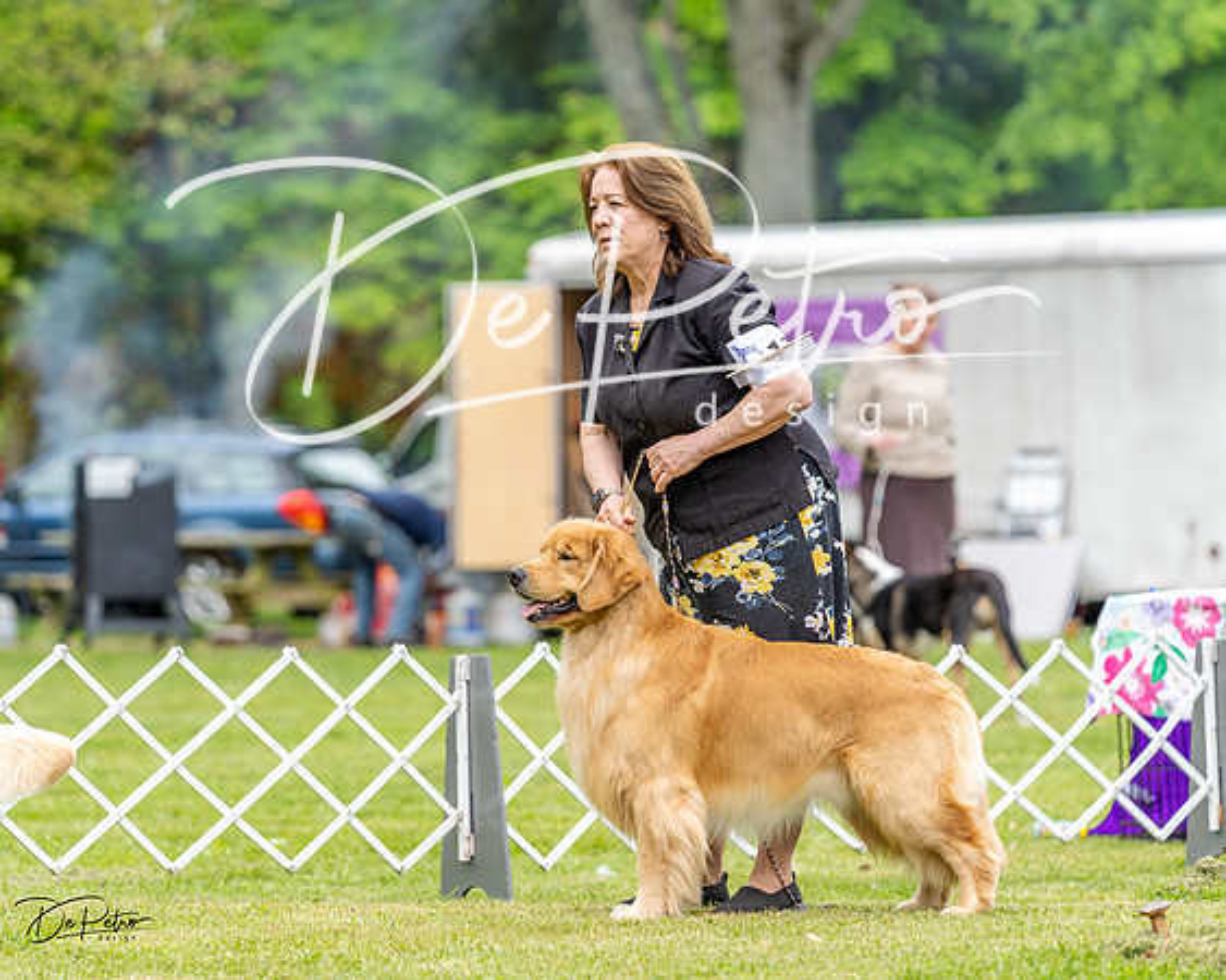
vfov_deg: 6.9
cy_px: 490
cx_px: 613
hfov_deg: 8.6
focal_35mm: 225
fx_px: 8170
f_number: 4
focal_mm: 200
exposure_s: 1/800
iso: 400
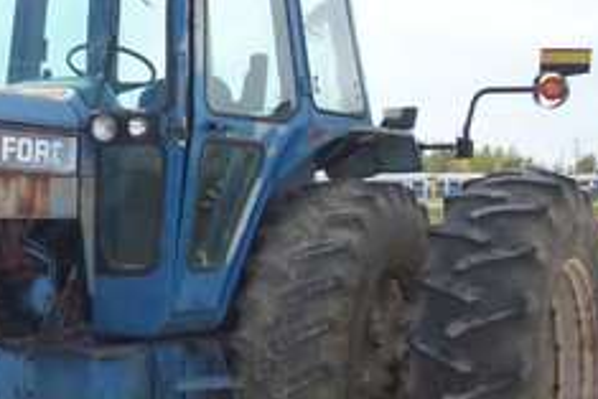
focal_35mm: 89
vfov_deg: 15.3
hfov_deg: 22.1
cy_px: 269
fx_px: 1479
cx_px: 23
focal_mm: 6.2
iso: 160
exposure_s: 1/414
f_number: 5.6
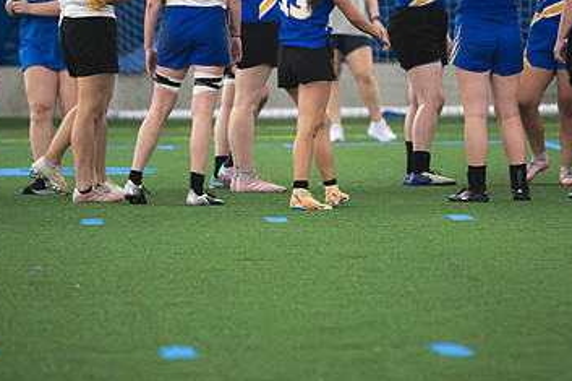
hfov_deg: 4.2
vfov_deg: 2.8
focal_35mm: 493
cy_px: 130
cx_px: 316
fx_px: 7829
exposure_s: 1/640
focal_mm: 200
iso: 12800
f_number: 2.8
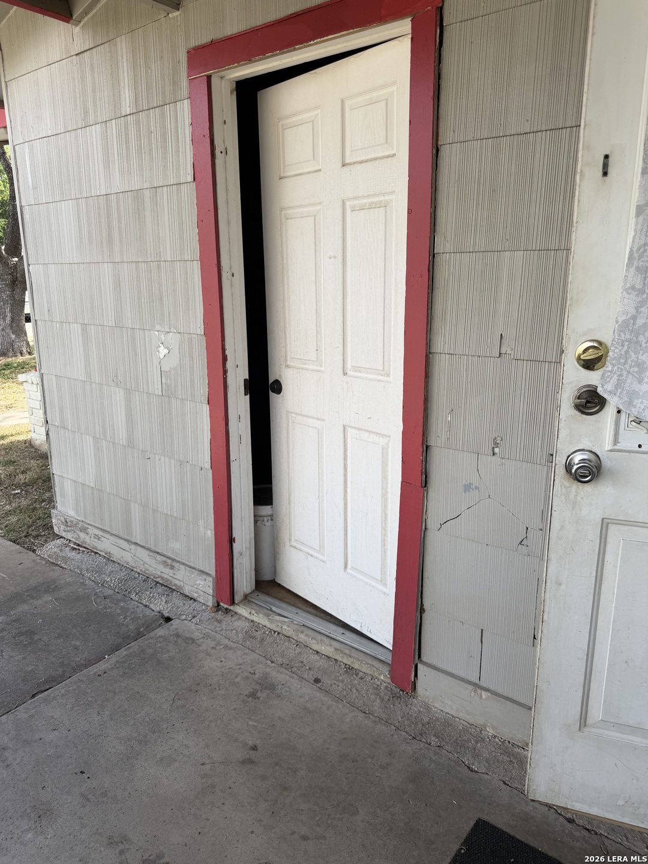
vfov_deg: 71.6
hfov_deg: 56.8
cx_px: 324
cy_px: 432
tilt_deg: -13.6
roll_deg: +0.8
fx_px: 599
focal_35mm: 24
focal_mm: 6.76
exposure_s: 1/1075
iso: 80
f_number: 1.78
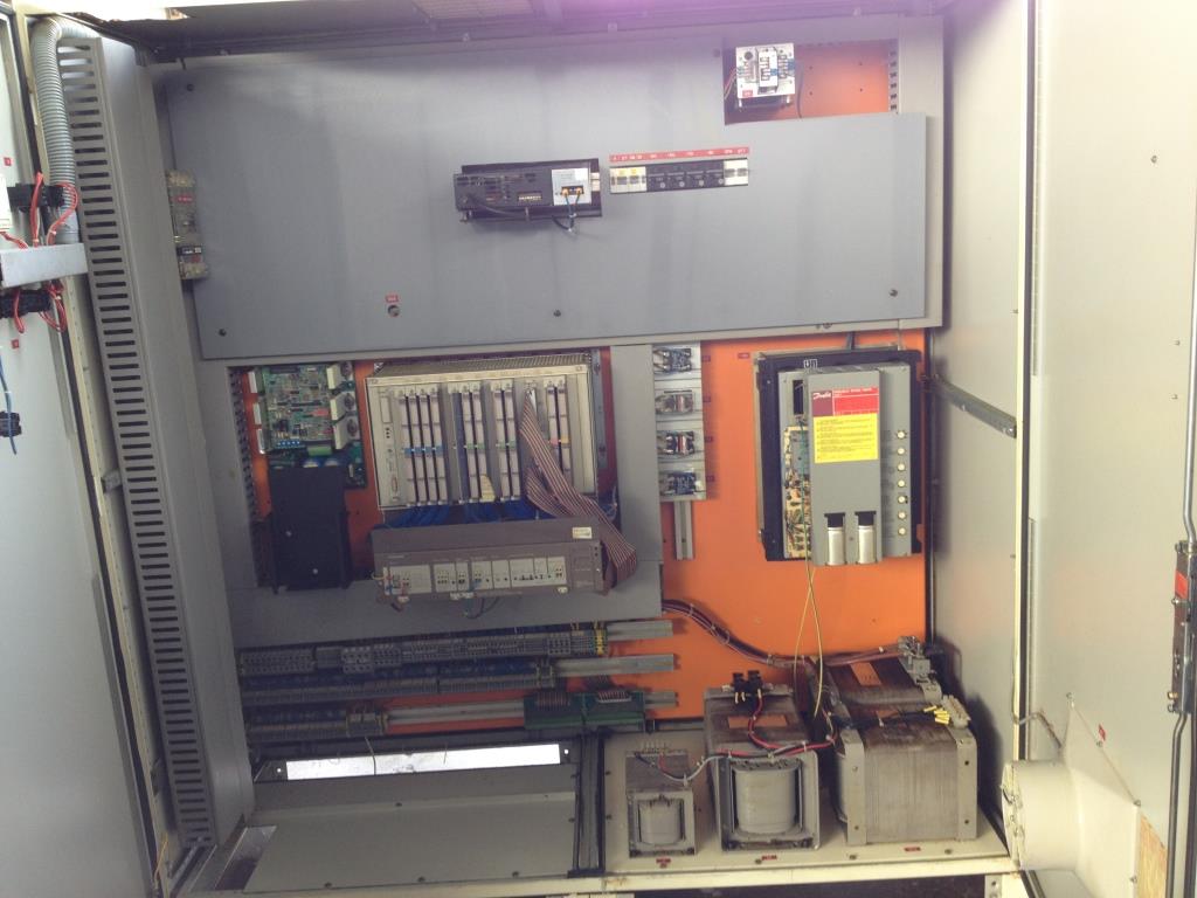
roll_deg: +2.7
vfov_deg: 40.7
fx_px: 1210
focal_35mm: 35
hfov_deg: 52.6
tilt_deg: -13.0
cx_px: 598
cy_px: 449
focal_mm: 4.28
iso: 50
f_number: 2.4
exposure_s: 1/30
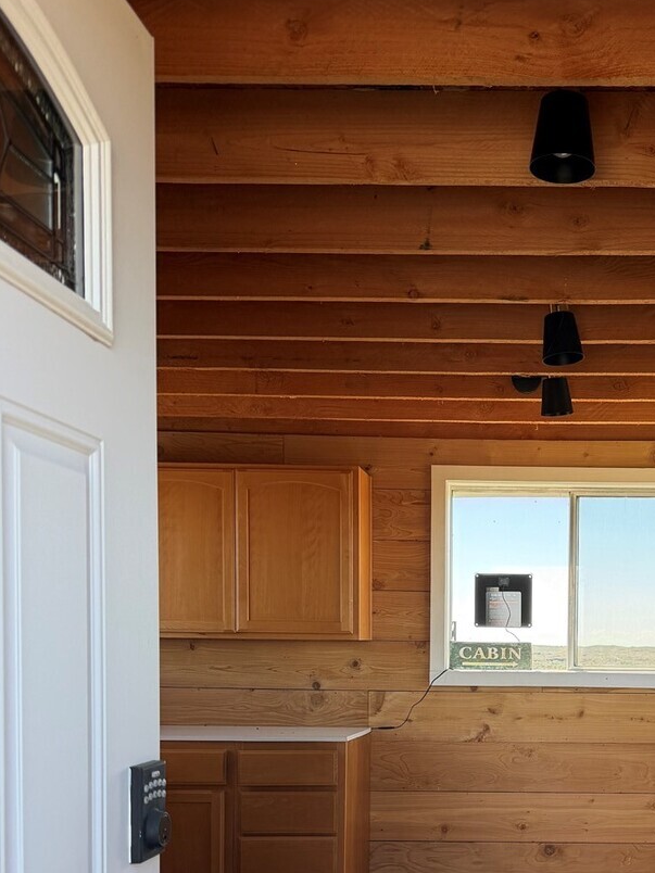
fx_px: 1085
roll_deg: -0.1
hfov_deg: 32.4
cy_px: 683
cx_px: 551
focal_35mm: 43
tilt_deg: -2.3
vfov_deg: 42.1
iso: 80
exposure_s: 1/367
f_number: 1.78
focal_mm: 6.76
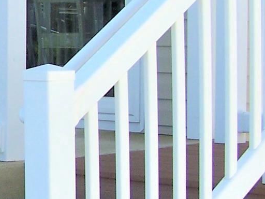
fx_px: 1164
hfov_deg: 12.2
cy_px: 62
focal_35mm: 152
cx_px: -172
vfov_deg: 9.8
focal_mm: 6.3
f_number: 4
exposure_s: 1/500
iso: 80
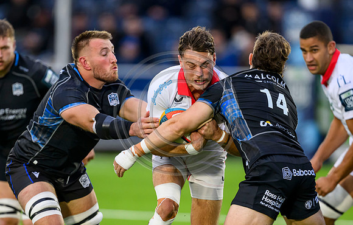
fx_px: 6509
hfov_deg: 3.1
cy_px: 149
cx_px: 194
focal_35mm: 673
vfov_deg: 2.0
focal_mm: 400
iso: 2000
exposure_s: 1/2000
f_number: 3.2
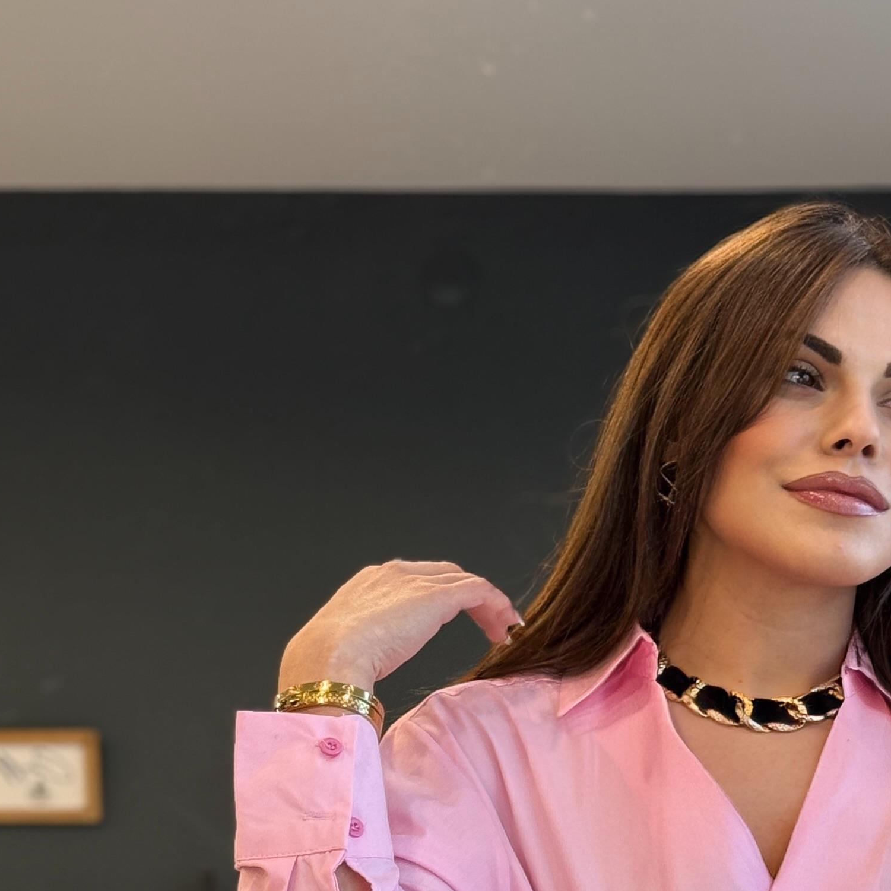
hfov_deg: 15.2
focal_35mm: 114
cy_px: 731
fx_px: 3320
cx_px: 738
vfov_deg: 15.2
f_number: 1.78
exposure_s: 1/50
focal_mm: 6.76
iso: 125
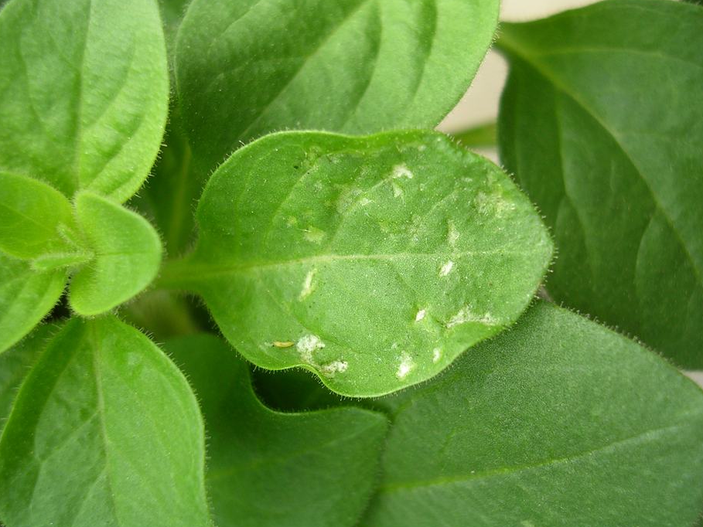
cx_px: 345
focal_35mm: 39
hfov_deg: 47.9
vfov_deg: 36.8
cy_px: 264
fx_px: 792
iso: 50
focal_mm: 5.8
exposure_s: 1/155
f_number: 2.8
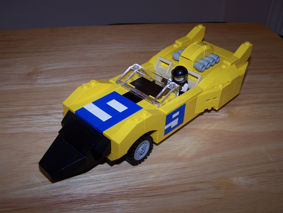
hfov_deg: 49.0
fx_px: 311
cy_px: 106
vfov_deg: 37.7
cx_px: 142
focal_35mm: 38
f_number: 2.8
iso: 80
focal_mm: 6.3
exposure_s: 1/60
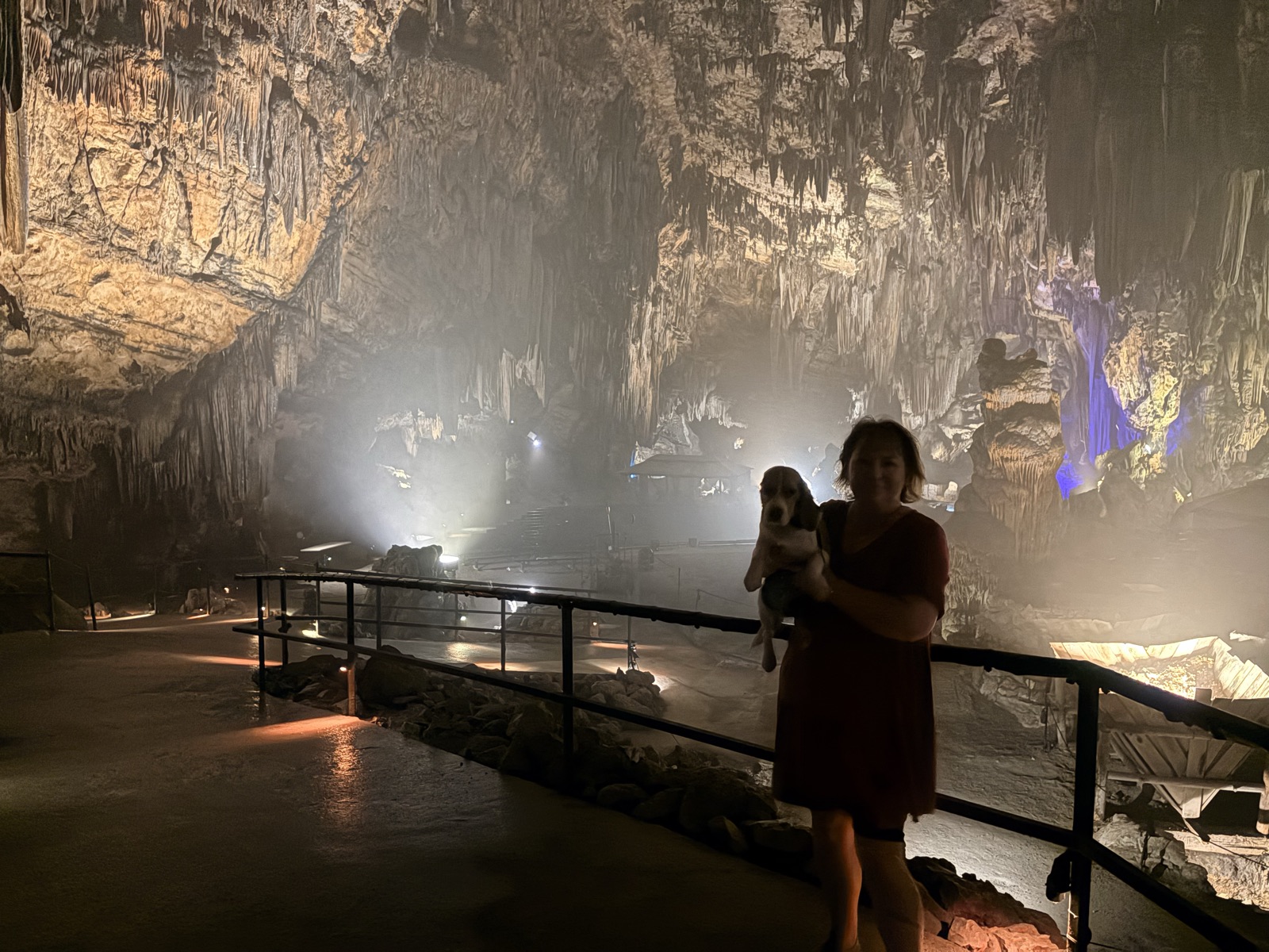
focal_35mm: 26
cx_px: 634
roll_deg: -0.8
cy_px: 476
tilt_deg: -6.3
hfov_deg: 67.3
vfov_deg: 53.1
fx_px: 953
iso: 1000
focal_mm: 5.96
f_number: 1.6
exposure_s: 1/20
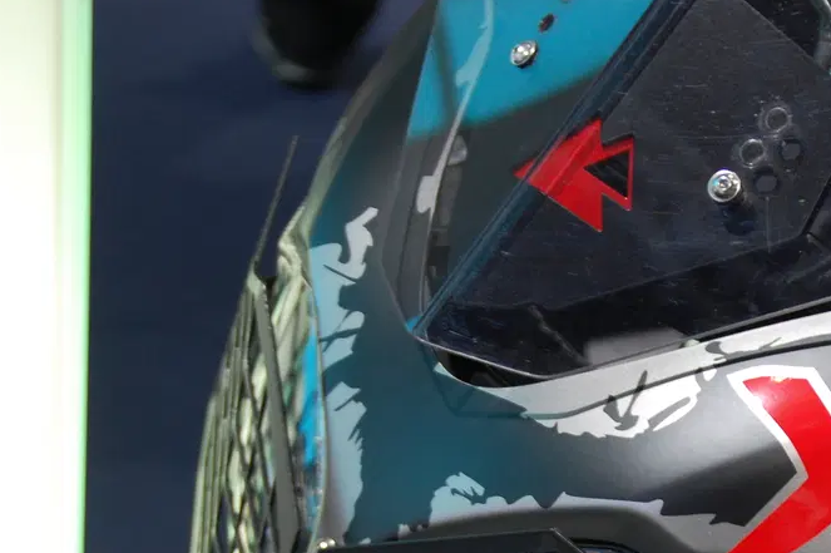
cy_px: 465
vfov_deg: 11.9
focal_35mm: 114
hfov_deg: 17.8
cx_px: 633
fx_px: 2629
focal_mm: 42
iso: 400
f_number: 4.5
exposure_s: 1/80
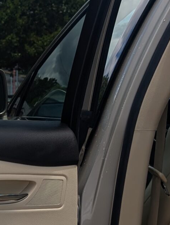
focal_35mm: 98
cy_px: 207
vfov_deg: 19.6
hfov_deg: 13.7
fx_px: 640
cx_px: -120
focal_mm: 6.9
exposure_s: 1/1323
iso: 21
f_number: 1.68
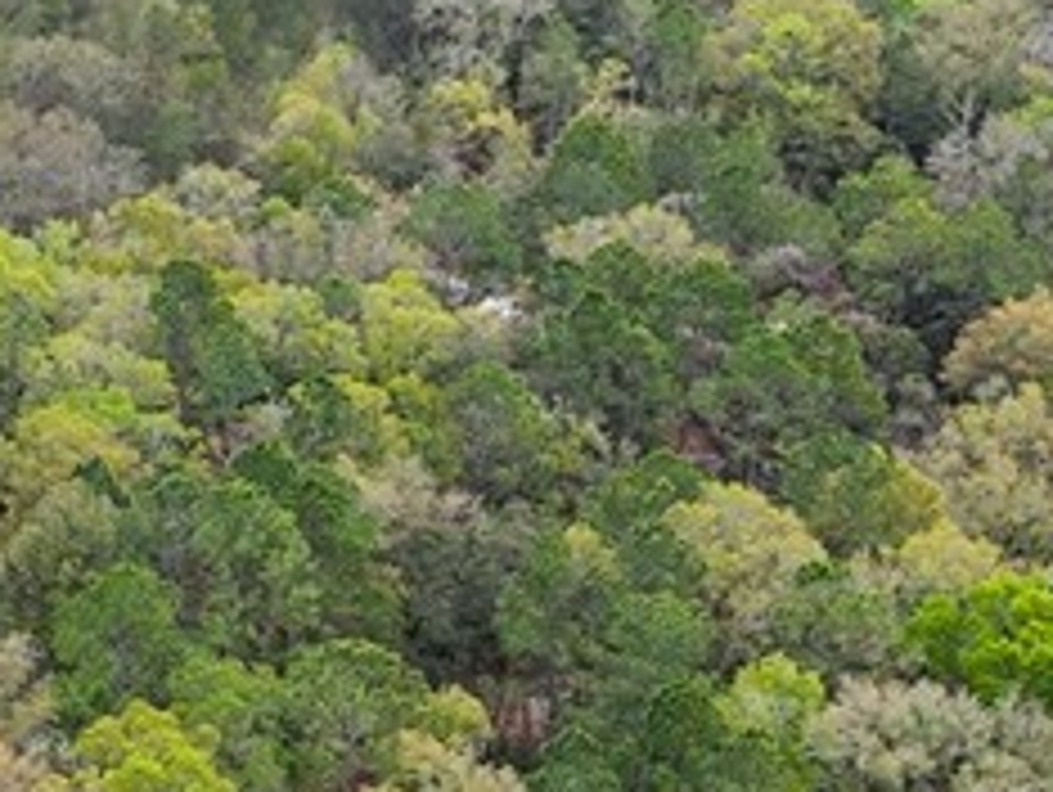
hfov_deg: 11.4
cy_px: 639
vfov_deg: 9.0
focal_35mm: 164
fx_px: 4994
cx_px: -652
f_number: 1.8
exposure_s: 1/1000
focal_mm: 8.67
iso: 320
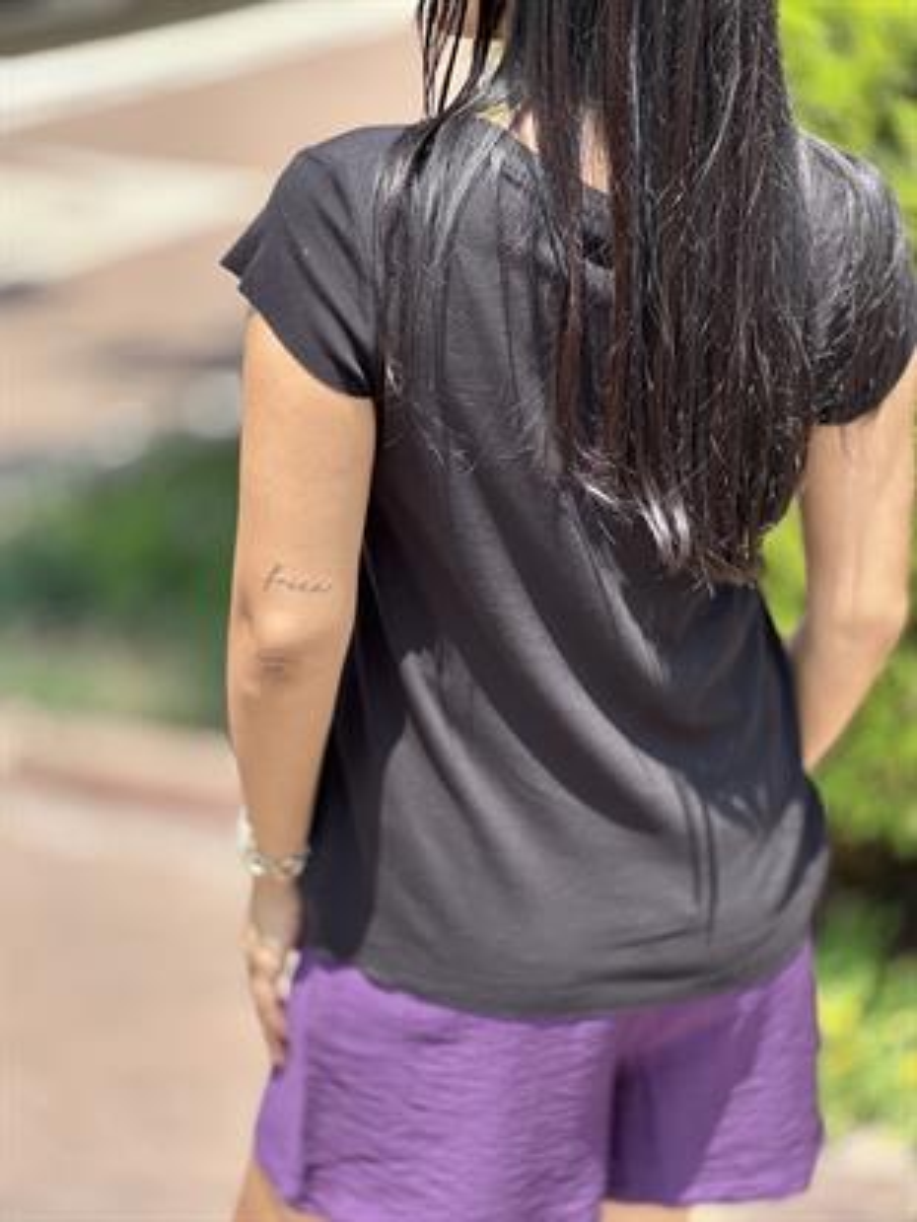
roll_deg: -2.2
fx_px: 2718
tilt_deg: -19.0
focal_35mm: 77
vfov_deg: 25.3
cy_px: 611
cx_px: 458
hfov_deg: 19.1
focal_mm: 9
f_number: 2.8
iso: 25
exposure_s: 1/168
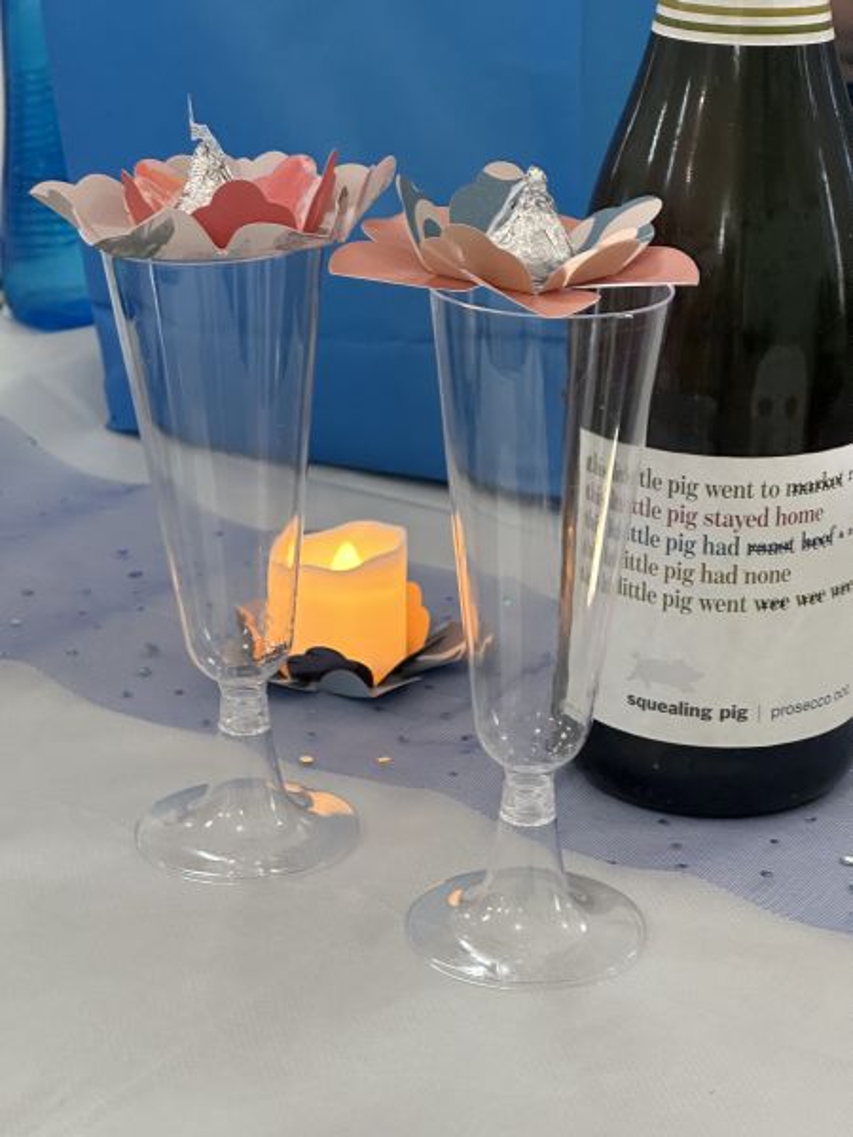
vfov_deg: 25.3
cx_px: 426
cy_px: 568
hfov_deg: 19.1
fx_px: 2530
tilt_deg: -16.0
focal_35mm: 77
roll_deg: -0.4
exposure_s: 1/50
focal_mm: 9
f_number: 2.8
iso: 250
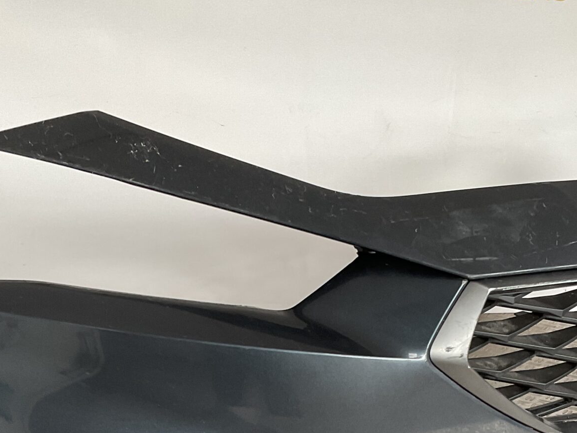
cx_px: 291
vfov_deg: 22.1
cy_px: 435
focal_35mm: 64
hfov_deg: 30.3
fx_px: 1067
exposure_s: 1/100
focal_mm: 3
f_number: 1.8
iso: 50
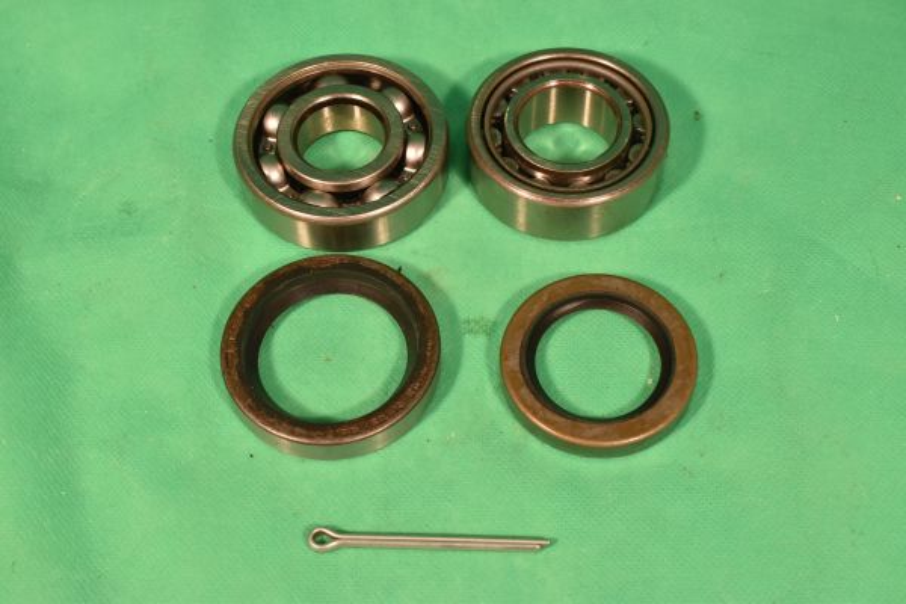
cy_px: 302
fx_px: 1321
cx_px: 453
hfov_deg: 37.9
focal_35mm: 52
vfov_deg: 25.8
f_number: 13
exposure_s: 1/60
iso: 640
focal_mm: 35
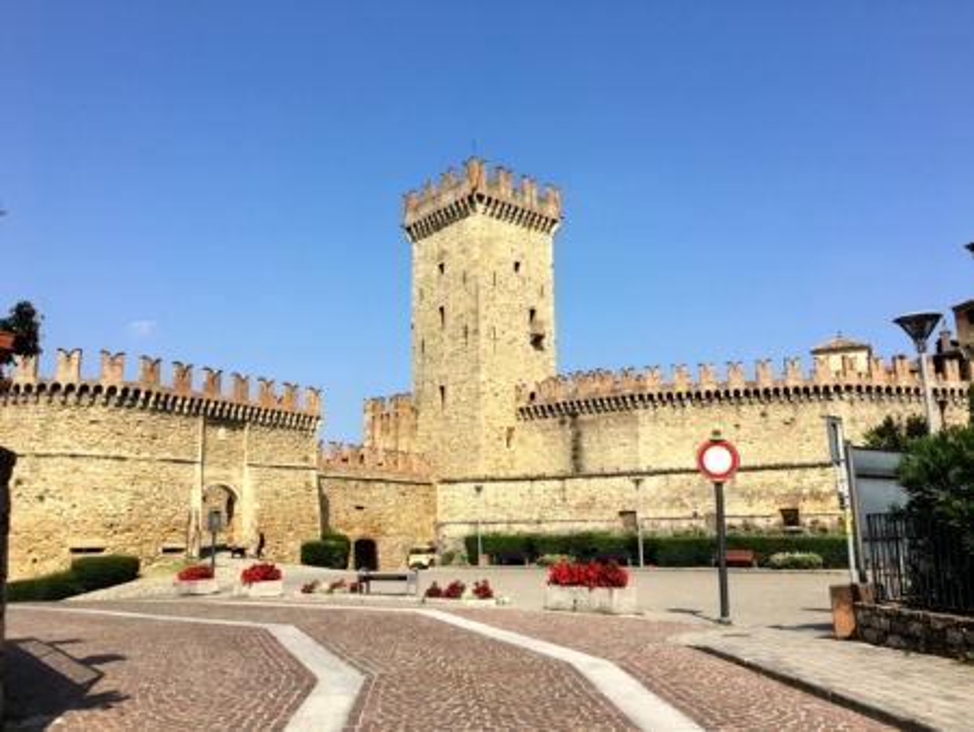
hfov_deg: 61.6
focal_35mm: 29
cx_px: 487
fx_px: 816
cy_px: 366
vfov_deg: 48.3
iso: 25
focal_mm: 4.15
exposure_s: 1/1748
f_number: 2.2
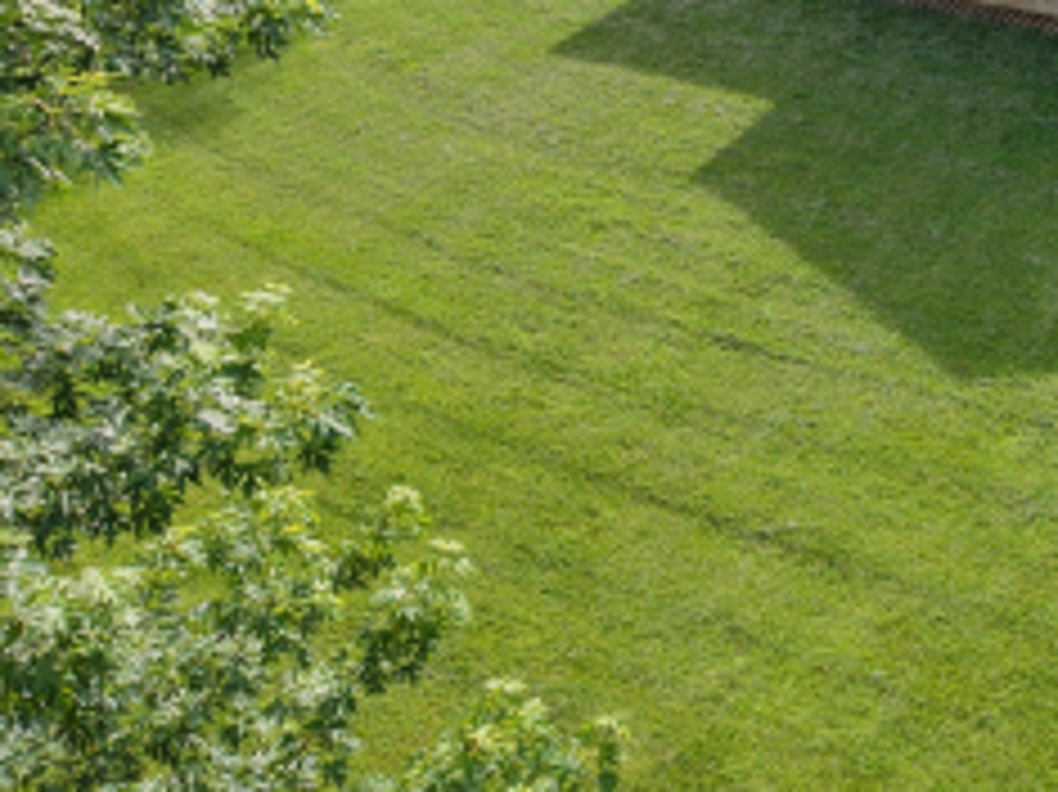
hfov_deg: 25.3
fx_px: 2077
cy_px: -162
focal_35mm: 68
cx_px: 1317
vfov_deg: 20.2
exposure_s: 1/640
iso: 100
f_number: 1.8
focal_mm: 8.67
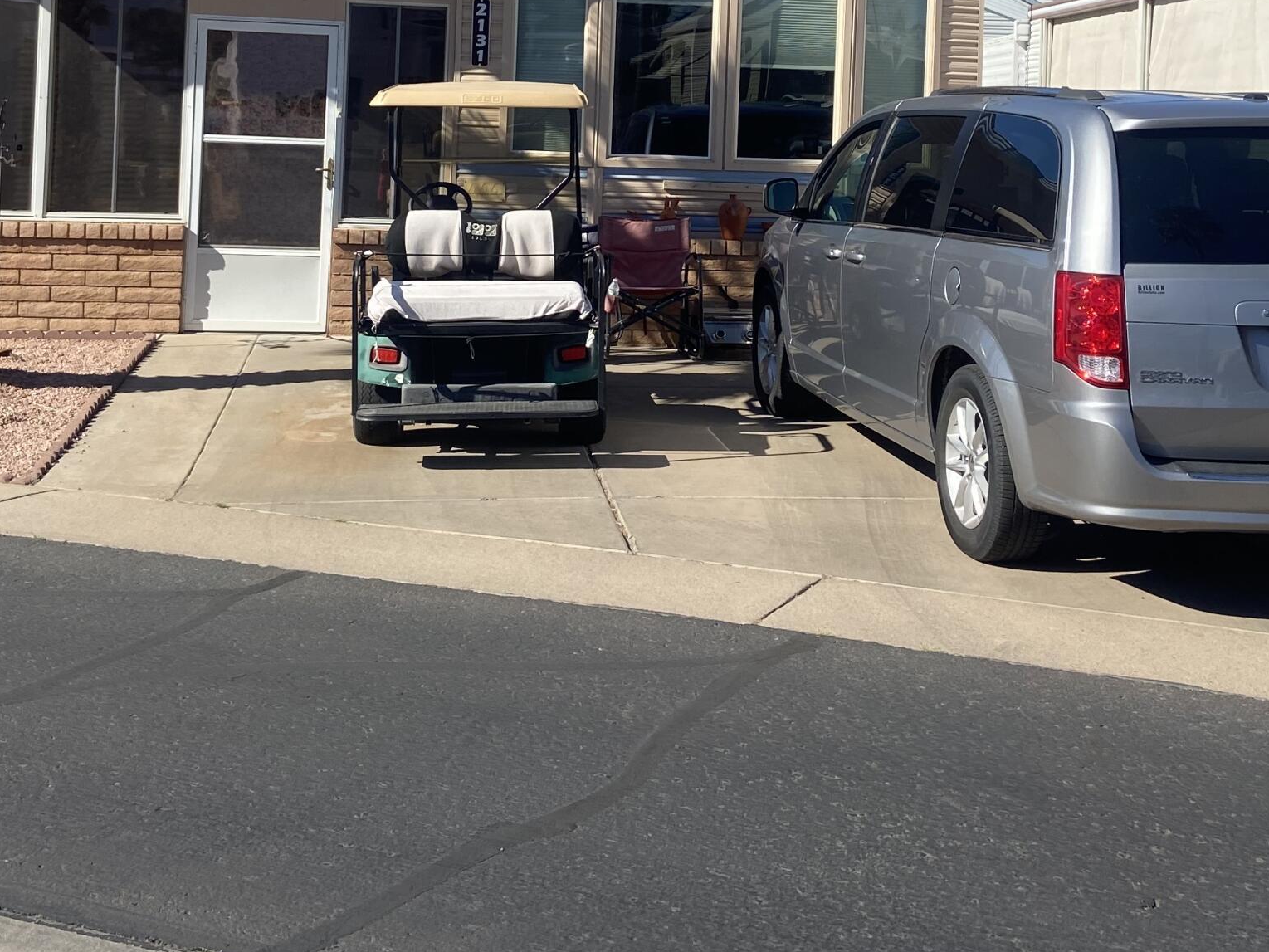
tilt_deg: +3.4
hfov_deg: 37.5
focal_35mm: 51
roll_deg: -1.6
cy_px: 100
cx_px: 645
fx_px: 1870
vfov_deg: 27.6
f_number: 1.8
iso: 32
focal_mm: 4.25
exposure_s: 1/2410
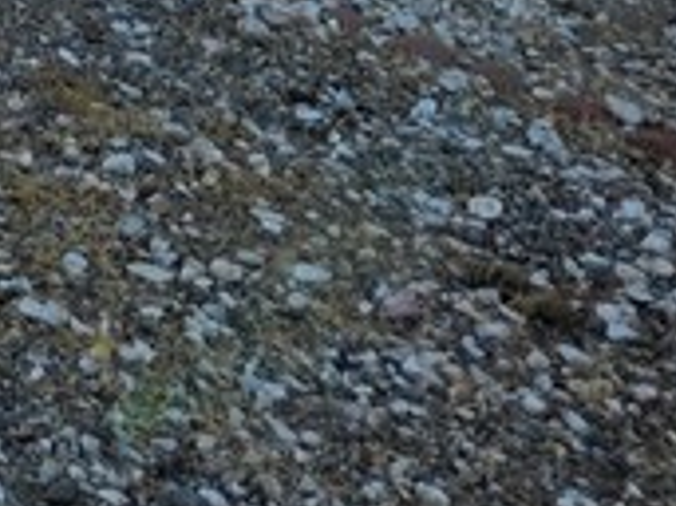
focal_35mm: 138
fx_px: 2693
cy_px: -874
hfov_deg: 12.1
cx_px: -830
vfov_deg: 9.2
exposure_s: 1/3589
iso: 25
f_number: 1.8
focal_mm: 5.4
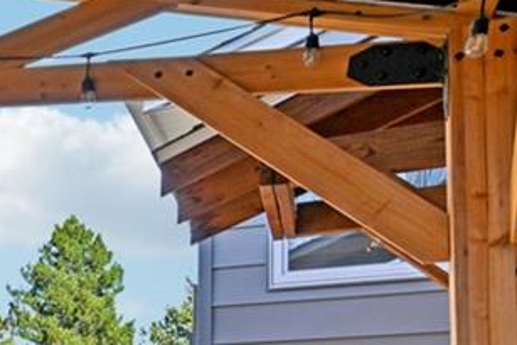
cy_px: 461
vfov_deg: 17.4
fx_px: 1049
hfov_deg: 18.7
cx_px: -495
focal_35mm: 73
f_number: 8
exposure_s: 1/40
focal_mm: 14
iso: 64
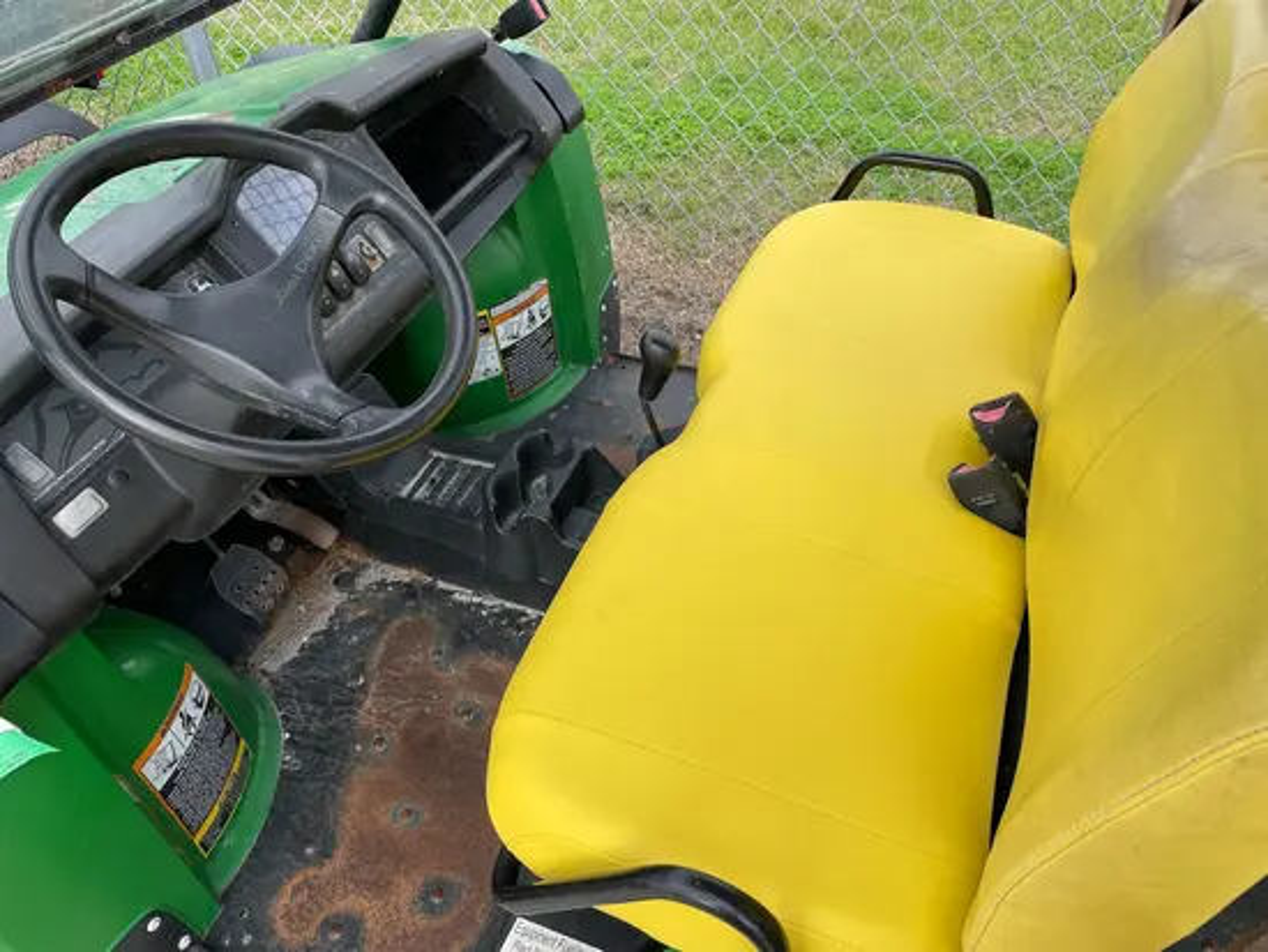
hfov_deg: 67.3
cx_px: 634
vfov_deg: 53.1
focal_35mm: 26
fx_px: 953
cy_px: 476
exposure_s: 1/855
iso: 32
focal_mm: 4.2
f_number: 1.6
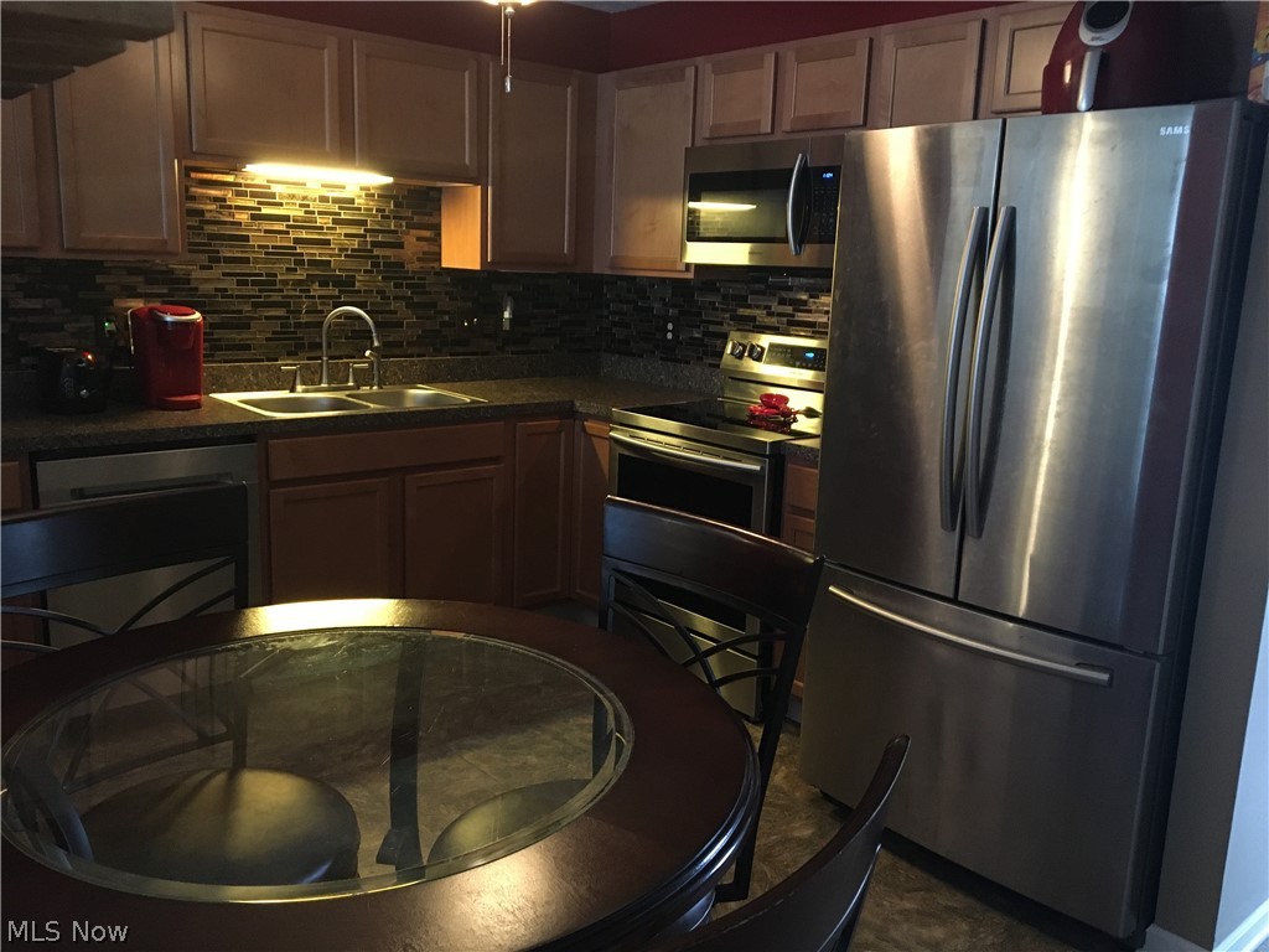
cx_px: 634
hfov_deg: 61.7
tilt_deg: -10.6
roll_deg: -1.7
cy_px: 476
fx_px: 1063
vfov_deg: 48.2
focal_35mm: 29
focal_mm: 4.15
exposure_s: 1/15
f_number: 2.2
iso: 200
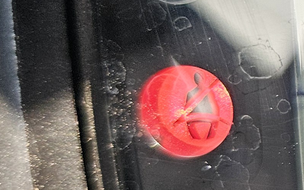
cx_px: 631
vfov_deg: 10.5
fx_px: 1019
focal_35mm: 123
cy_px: -10
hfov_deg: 14.0
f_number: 1.8
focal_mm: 5.4
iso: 100
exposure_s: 1/207
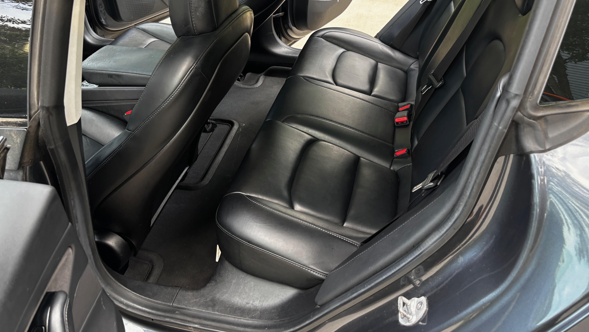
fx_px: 453
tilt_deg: -34.1
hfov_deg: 66.1
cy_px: 110
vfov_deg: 39.7
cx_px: 295
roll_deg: +1.6
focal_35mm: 29
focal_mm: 5.96
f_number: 1.6
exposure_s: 1/120
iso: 125
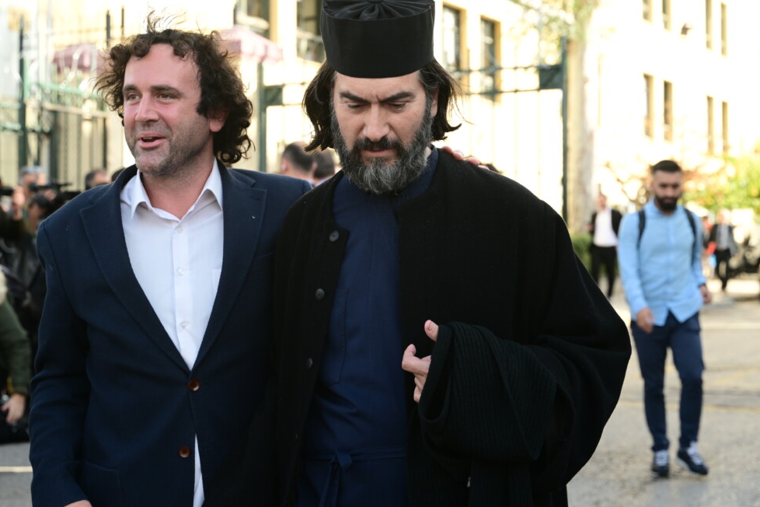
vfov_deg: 20.9
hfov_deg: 31.0
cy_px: 222
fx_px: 1372
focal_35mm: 65
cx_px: 395
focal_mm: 53
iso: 400
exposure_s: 1/500
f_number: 4.5
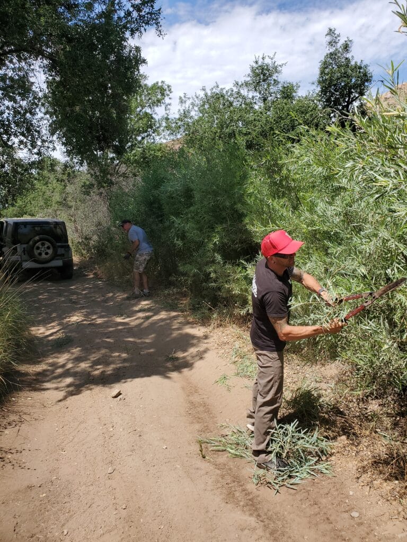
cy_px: 271
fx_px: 408
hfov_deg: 53.1
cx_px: 204
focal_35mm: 26
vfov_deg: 67.3
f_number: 2.4
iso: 50
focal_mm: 4.3
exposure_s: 1/1333
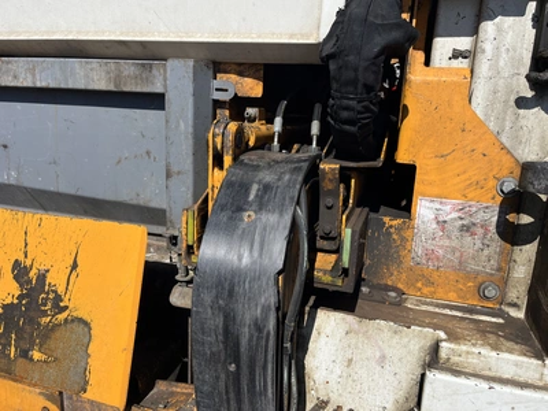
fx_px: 412
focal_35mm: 26
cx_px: 274
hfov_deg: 67.3
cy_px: 206
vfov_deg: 53.1
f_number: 1.6
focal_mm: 5.1
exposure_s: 1/5076
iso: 50
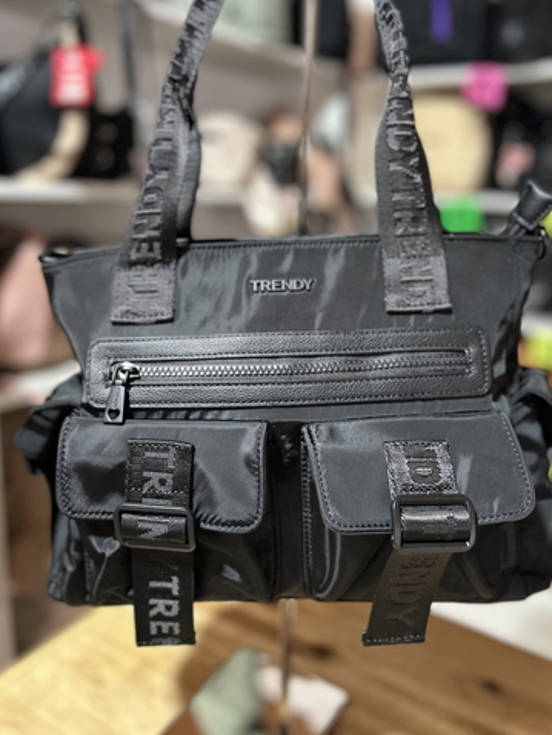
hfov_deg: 48.2
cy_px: 330
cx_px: 297
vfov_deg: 61.5
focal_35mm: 29
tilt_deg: -12.8
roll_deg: -1.8
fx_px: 616
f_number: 1.5
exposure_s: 1/33
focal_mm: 5.7
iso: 400
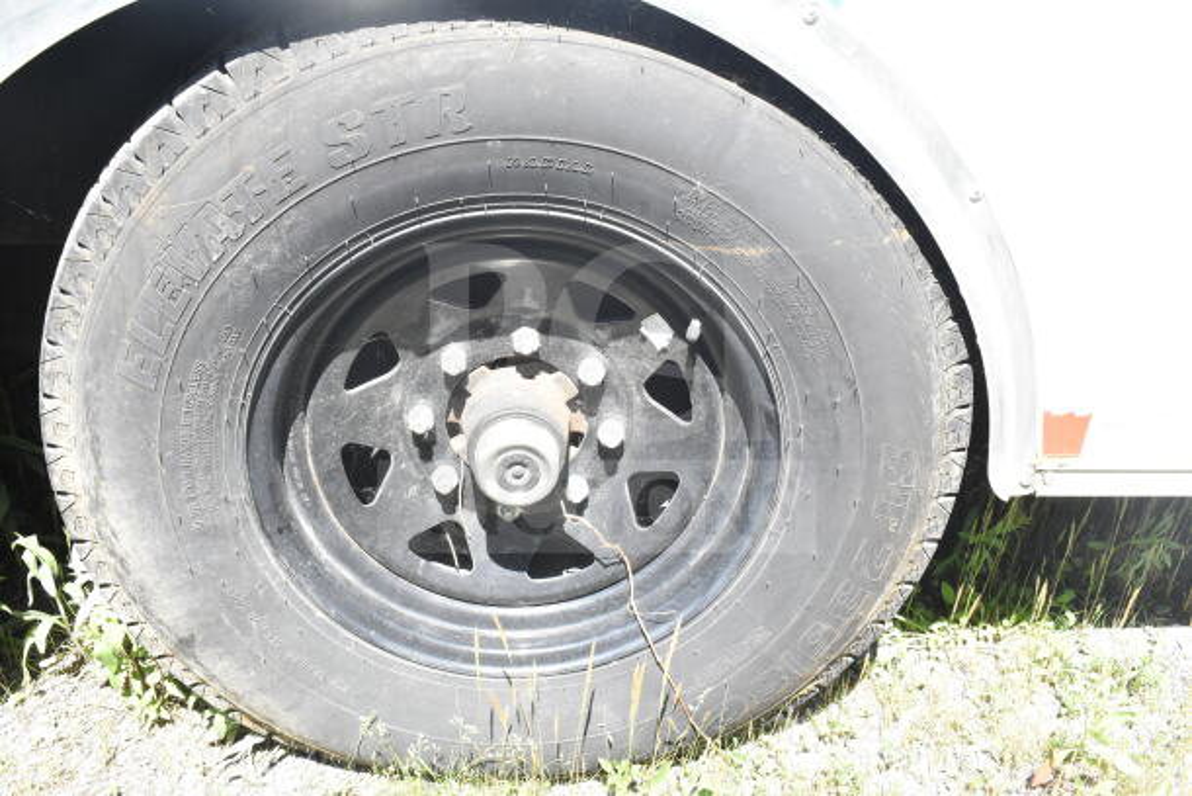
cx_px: 596
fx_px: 1242
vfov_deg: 35.5
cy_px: 398
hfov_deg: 51.3
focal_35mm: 38
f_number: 10
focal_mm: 25
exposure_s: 1/400
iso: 1600
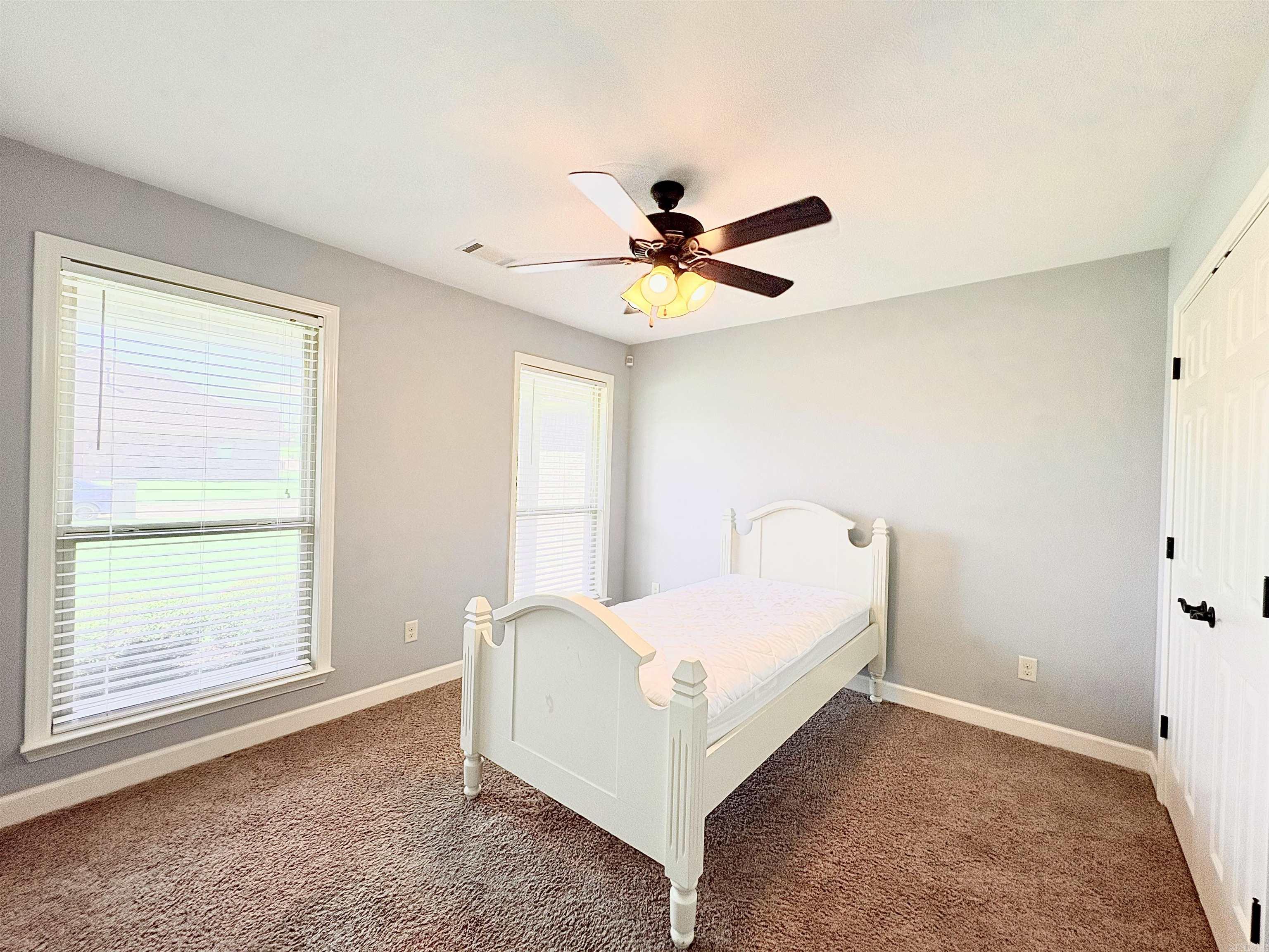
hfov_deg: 102.1
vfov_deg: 85.7
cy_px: 476
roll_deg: -0.7
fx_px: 513
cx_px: 634
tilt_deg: +0.6
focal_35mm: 14
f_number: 2.2
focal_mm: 2.22
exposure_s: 1/133
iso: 100
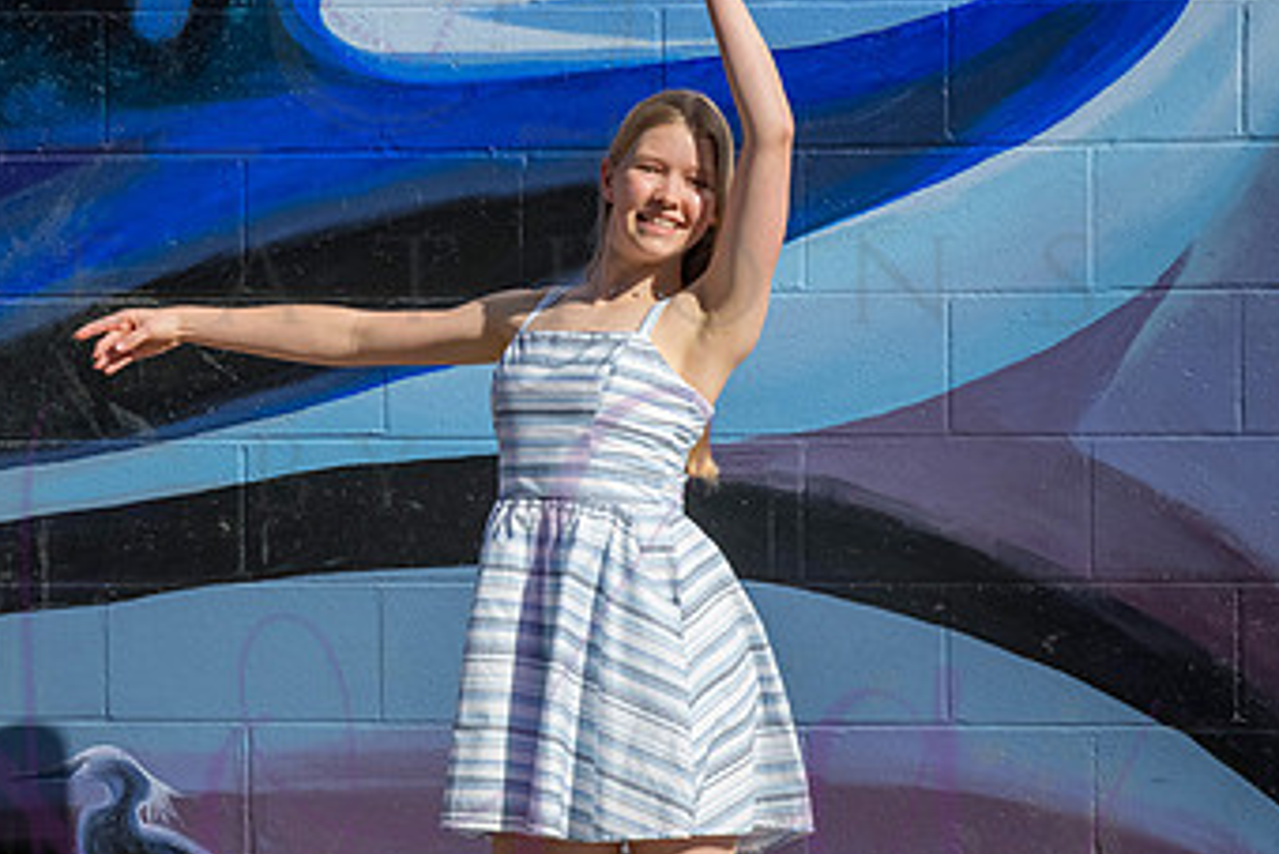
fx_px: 7570
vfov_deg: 6.5
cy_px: 465
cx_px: 406
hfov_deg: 9.6
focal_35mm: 213
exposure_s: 1/1000
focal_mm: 125
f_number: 10
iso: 400
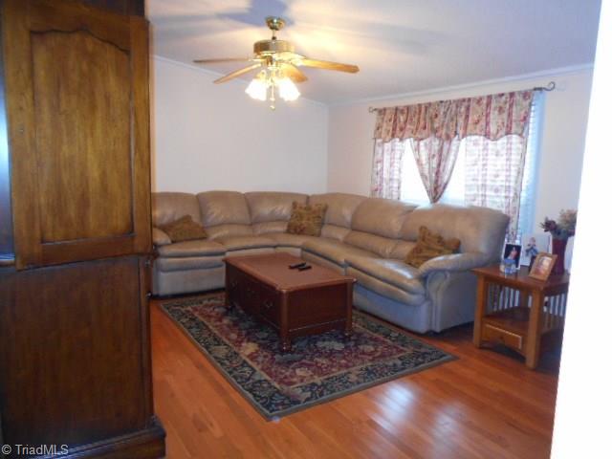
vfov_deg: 53.1
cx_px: 306
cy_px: 230
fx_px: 460
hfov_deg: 67.3
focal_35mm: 26
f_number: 3.2
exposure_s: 1/25
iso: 400
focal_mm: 4.6
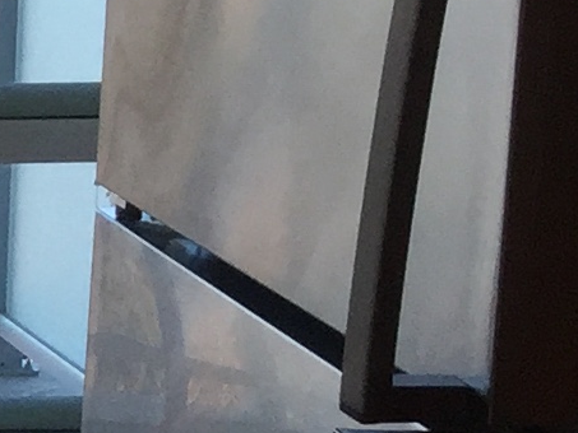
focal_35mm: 209
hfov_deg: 7.6
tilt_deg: -11.1
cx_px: -1453
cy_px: 317
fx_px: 3491
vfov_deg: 7.1
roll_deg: +1.8
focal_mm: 4.15
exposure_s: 1/120
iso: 50
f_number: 2.2
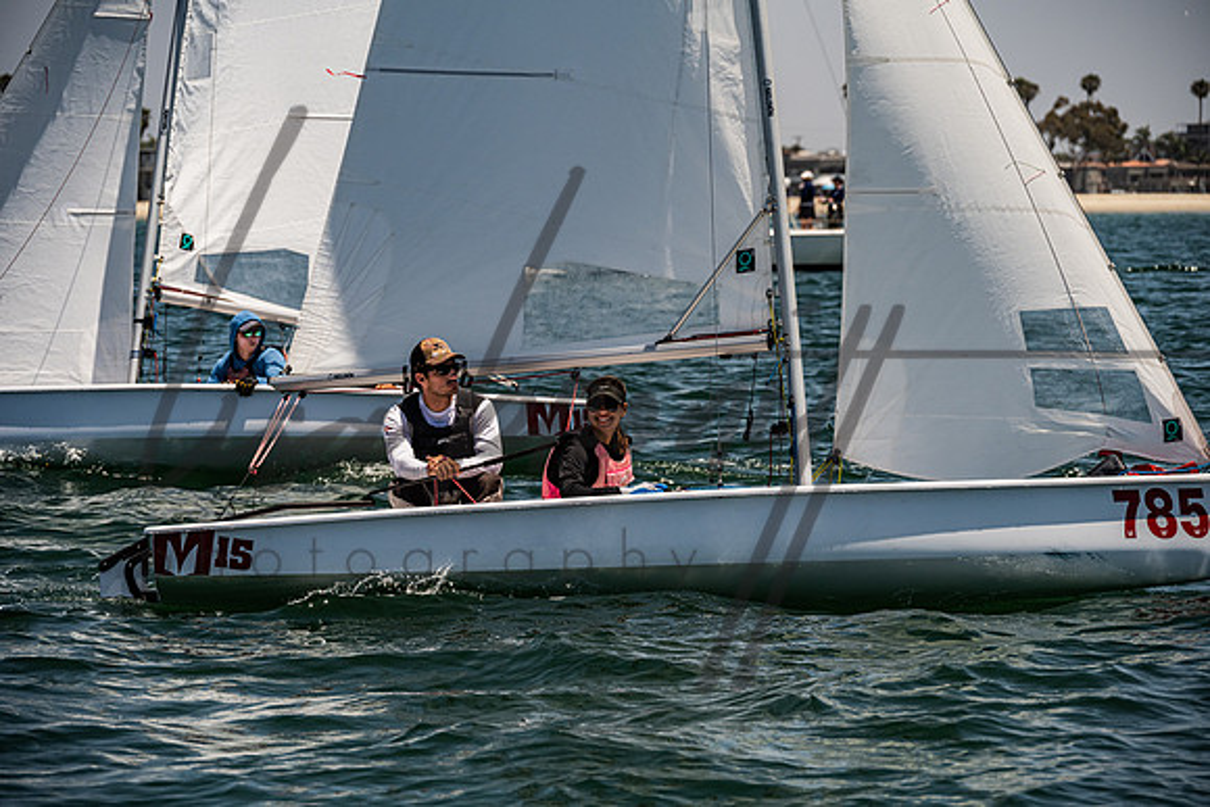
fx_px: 6219
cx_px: 605
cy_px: 404
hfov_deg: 11.1
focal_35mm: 185
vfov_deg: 7.4
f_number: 8
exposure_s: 1/2500
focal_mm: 185
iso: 400
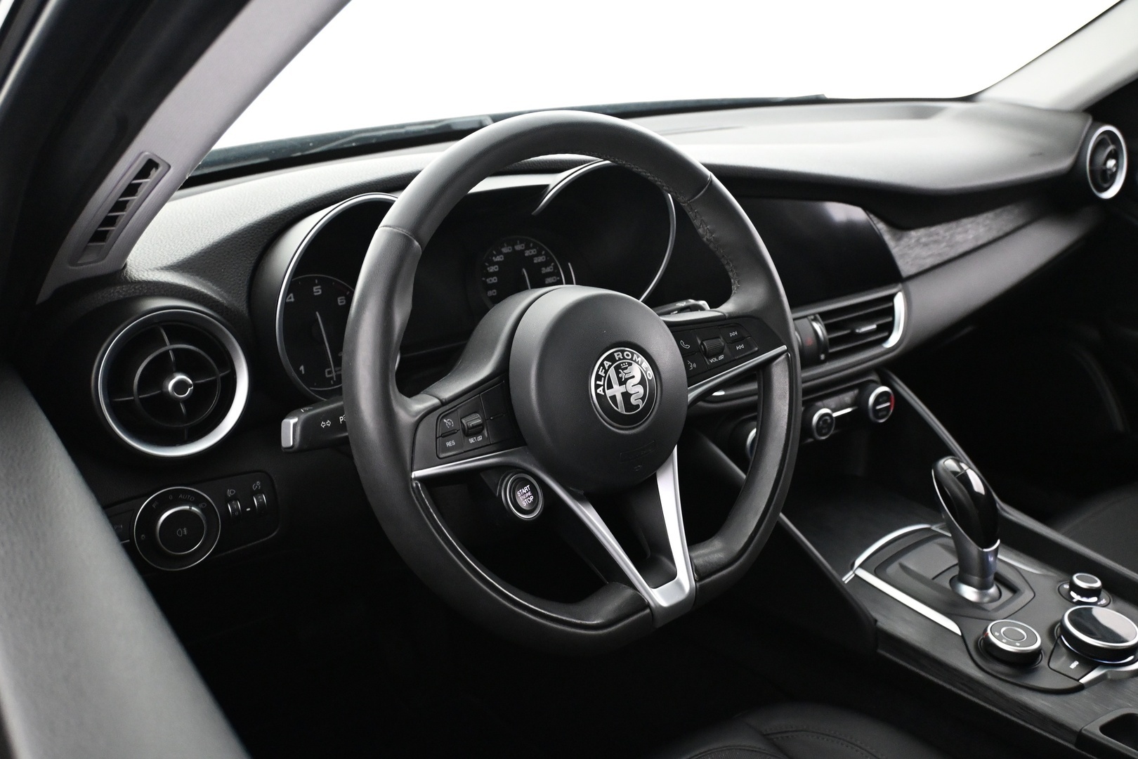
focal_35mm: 31
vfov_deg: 42.6
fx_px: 972
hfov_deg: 60.7
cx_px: 569
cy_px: 380
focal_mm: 20.5
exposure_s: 1/25
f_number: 3.8
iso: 4000
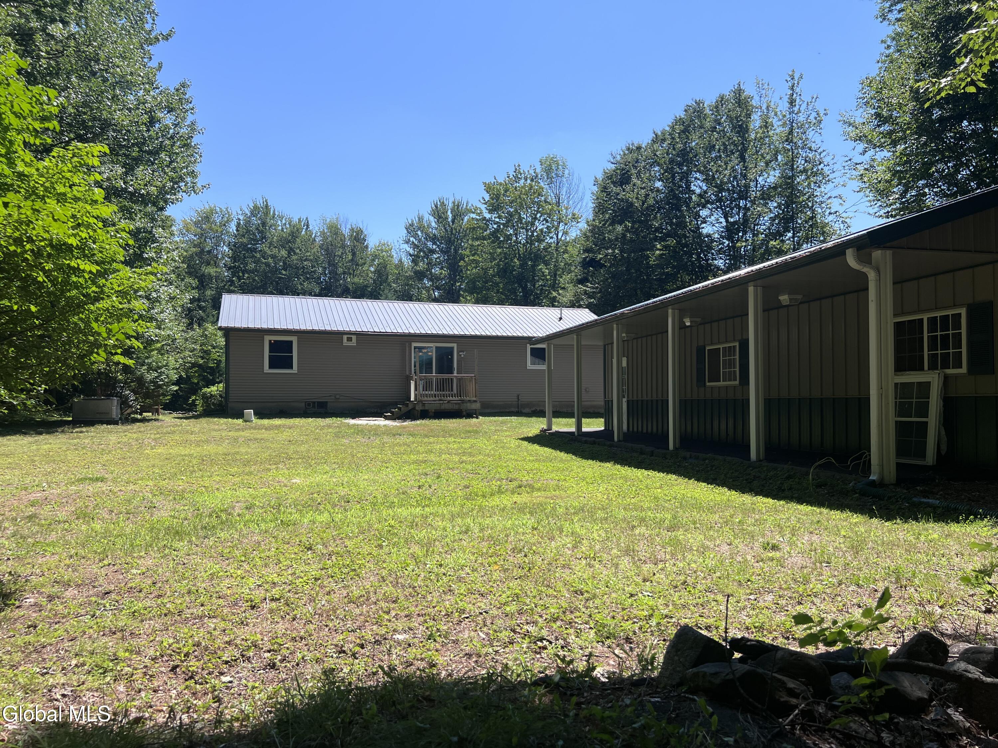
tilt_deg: +0.9
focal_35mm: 26
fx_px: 750
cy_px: 374
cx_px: 499
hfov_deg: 67.3
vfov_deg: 53.1
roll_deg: +0.8
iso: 50
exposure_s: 1/2994
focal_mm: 5.7
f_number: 1.5
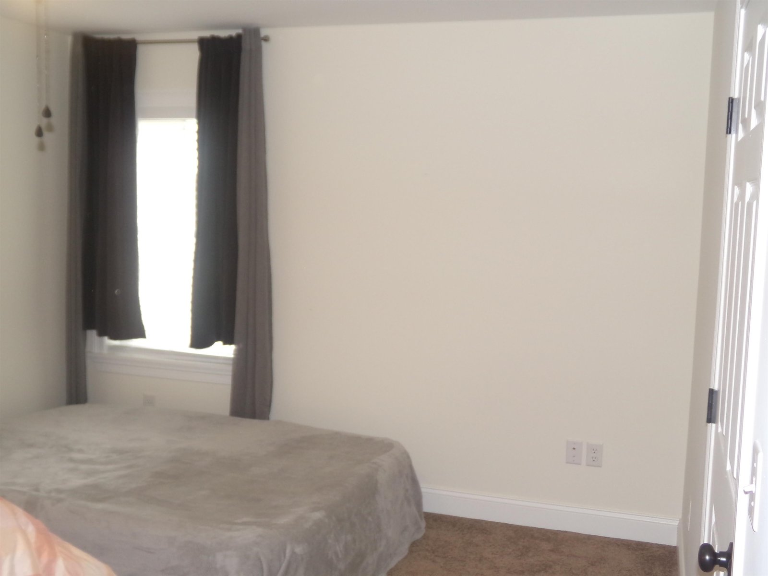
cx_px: 384
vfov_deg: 38.7
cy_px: 288
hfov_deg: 50.1
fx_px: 821
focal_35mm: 37
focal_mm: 6.6
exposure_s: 1/34
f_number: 4
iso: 250
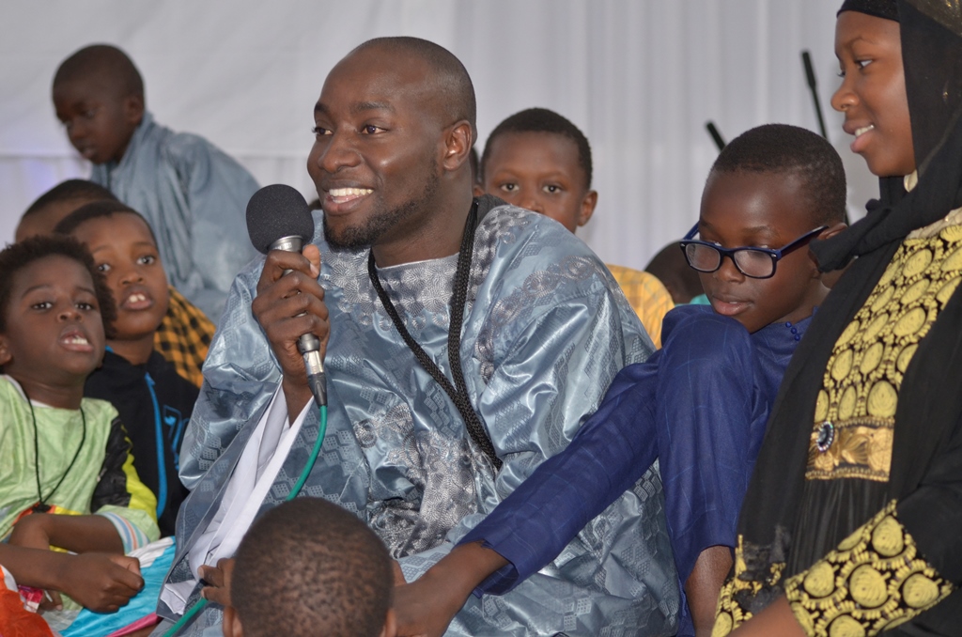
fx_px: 2800
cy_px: 318
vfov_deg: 13.0
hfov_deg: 19.5
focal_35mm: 105
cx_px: 481
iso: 640
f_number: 4
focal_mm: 70
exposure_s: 1/50
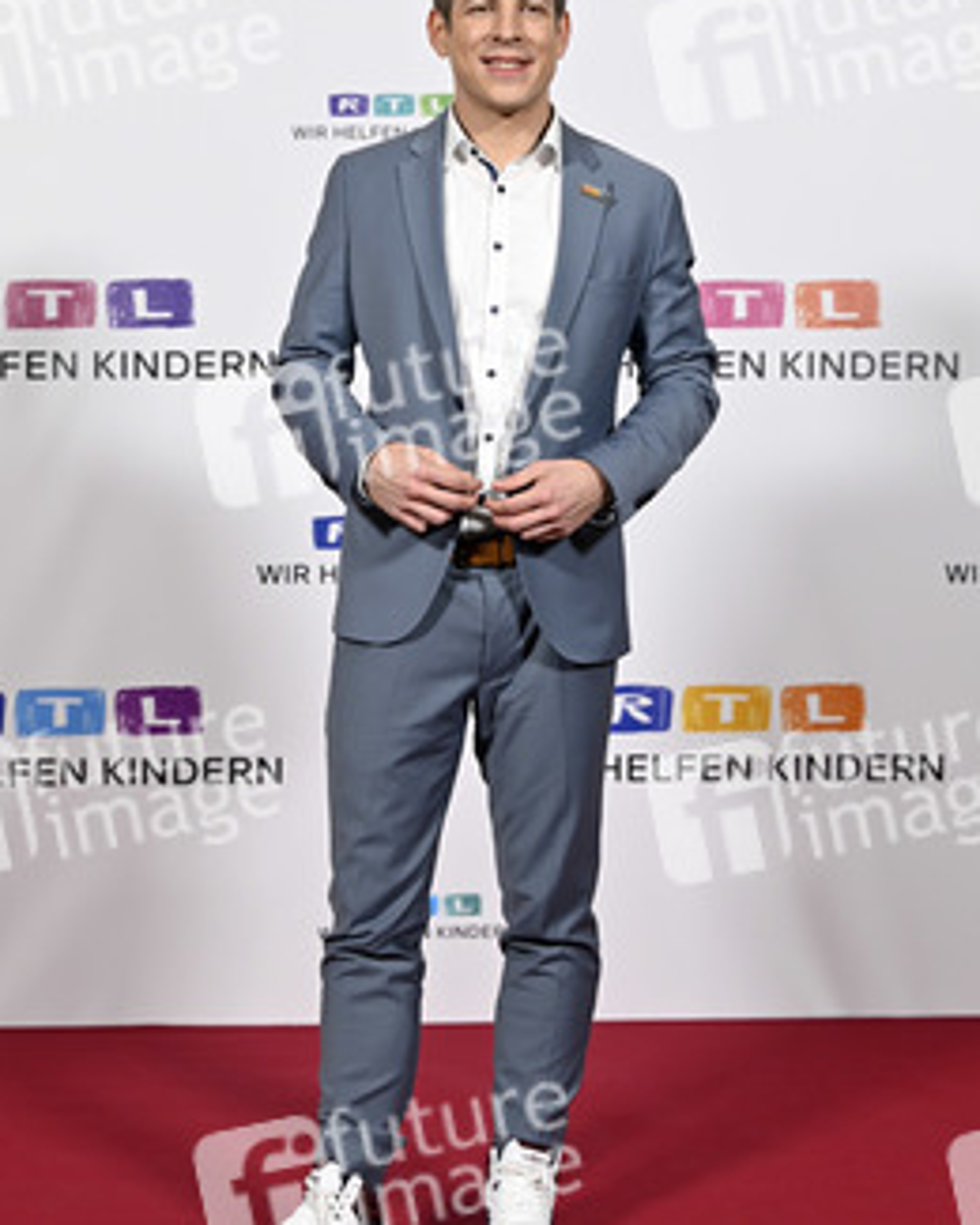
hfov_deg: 22.5
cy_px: 607
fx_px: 2465
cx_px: 498
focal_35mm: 68
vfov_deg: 27.9
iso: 1000
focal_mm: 59
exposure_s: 1/320
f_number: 4
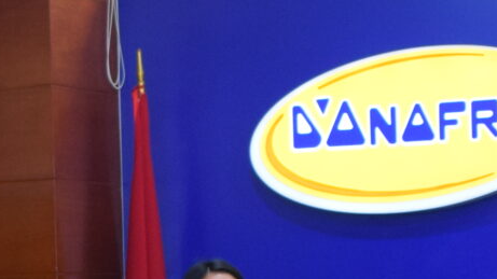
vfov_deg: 7.5
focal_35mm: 157
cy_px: 463
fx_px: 2068
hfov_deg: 13.6
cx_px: 77
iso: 640
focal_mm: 18
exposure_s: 1/60
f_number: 4
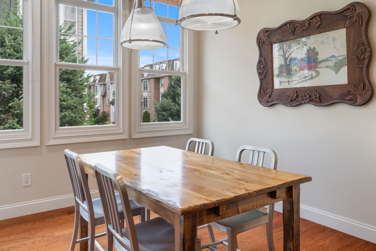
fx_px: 292
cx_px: 177
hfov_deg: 65.4
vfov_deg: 46.1
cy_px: 100
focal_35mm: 28
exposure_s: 1/4
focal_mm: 17
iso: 320
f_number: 10
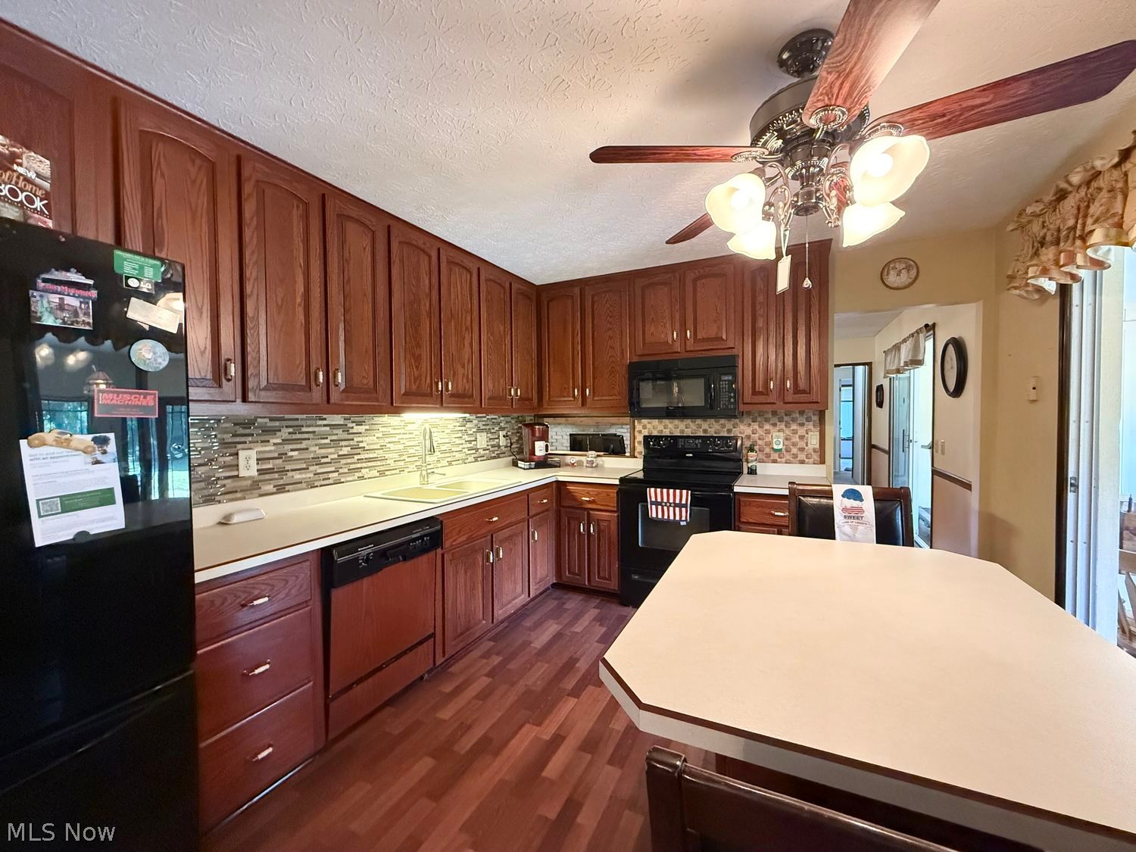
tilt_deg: -1.1
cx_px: 568
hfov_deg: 102.1
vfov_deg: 85.7
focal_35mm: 14
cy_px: 426
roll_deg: +0.5
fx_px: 459
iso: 800
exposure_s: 1/60
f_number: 2.2
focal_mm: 2.22
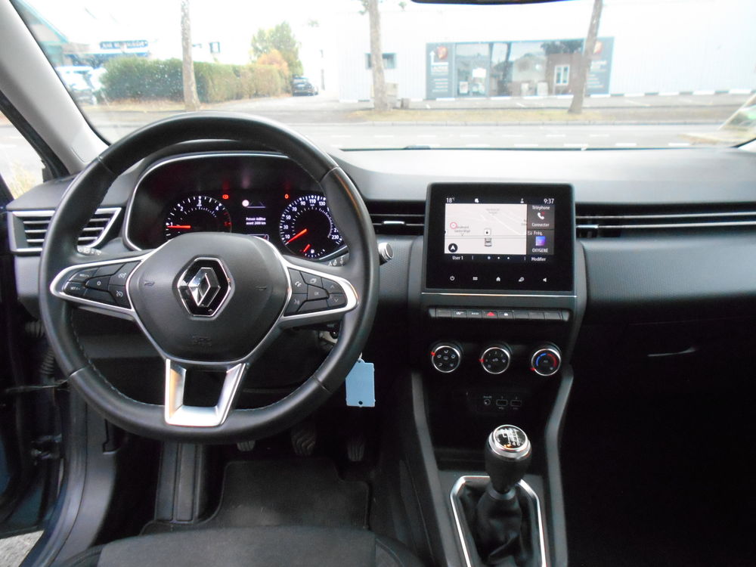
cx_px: 378
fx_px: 568
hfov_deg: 67.3
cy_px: 284
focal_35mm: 26
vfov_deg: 53.1
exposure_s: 1/100
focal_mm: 4.6
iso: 800
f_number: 3.2
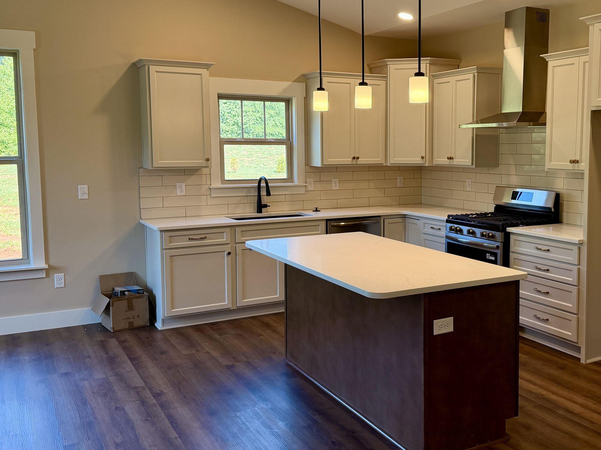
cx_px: 385
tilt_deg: -5.1
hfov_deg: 49.5
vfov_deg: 38.6
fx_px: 642
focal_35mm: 37
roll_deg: +0.5
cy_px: 205
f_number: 1.78
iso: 200
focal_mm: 6.76
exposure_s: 1/202
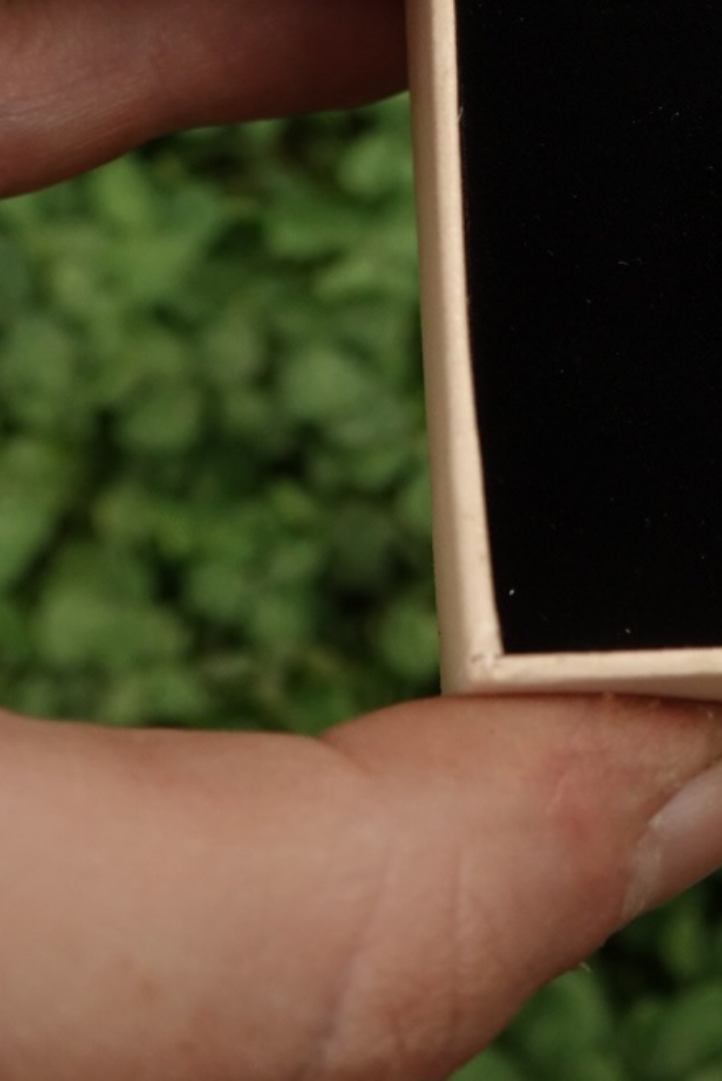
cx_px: 853
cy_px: 278
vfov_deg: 26.7
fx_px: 2254
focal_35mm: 75
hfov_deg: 17.4
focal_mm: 11.35
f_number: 3.5
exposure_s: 1/1000
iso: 400
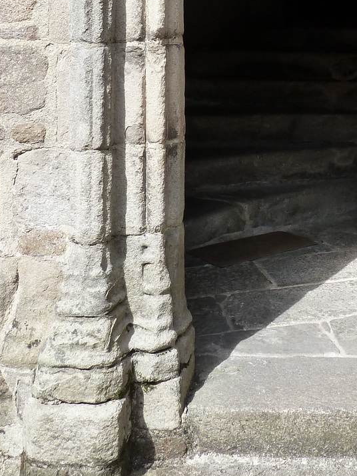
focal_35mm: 56
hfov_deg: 24.7
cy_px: -42
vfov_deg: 30.8
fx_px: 770
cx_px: 373
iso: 125
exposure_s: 1/250
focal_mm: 4.1
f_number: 4
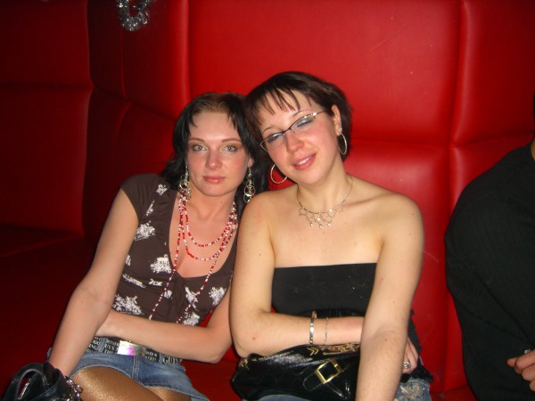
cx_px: 268
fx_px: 587
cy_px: 200
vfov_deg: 37.7
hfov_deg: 49.0
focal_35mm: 38
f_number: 2.8
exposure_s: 1/60
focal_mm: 7.9
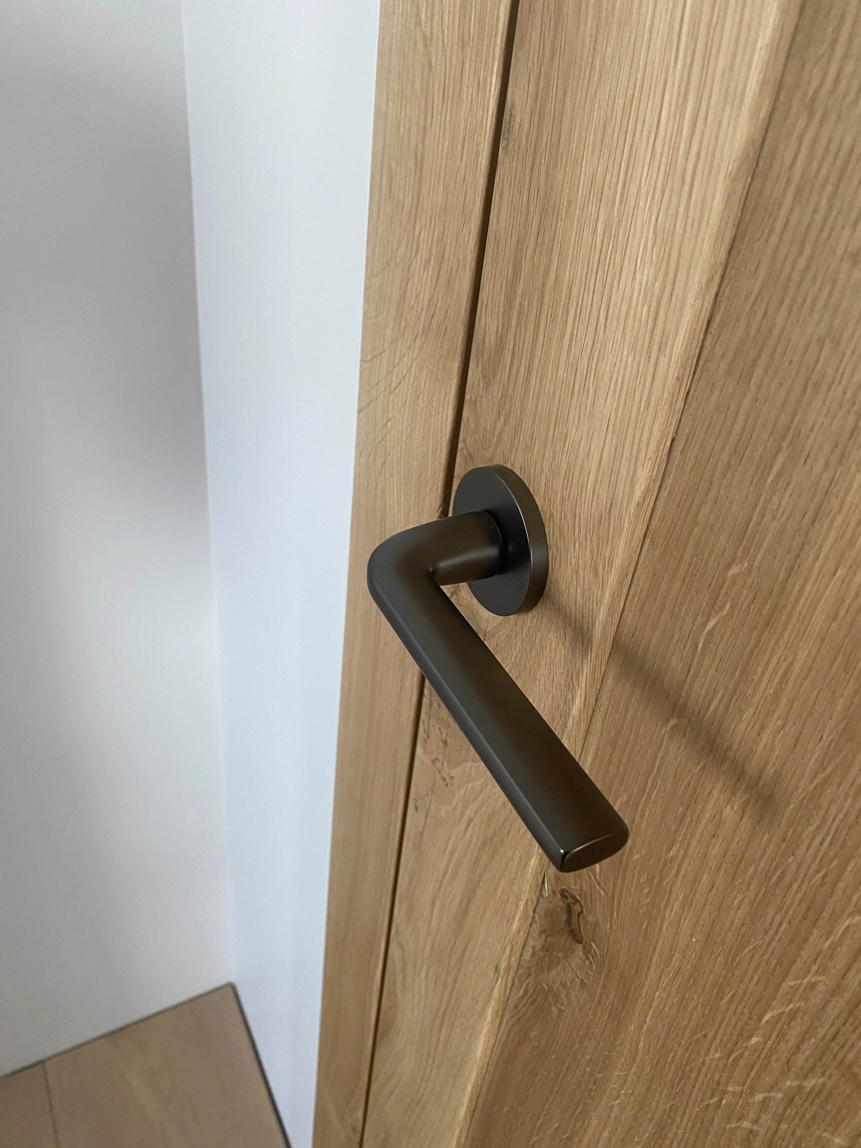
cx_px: 430
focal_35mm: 26
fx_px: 862
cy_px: 574
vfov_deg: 67.3
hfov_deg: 53.1
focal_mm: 4.25
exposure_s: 1/68
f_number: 1.8
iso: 125
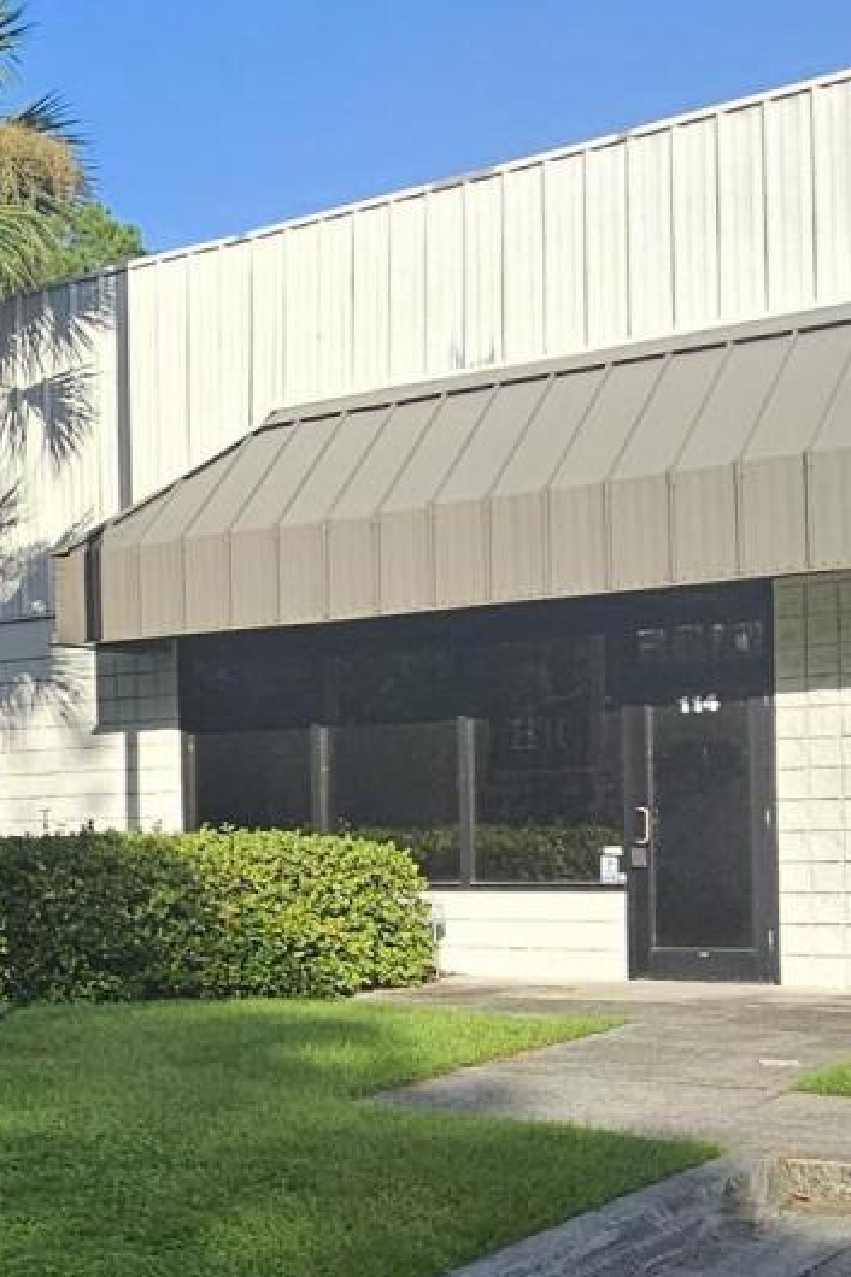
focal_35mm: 51
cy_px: 812
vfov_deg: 38.6
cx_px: -113
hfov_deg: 24.5
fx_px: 1809
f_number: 2.2
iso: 50
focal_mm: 2.2
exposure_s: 1/1709
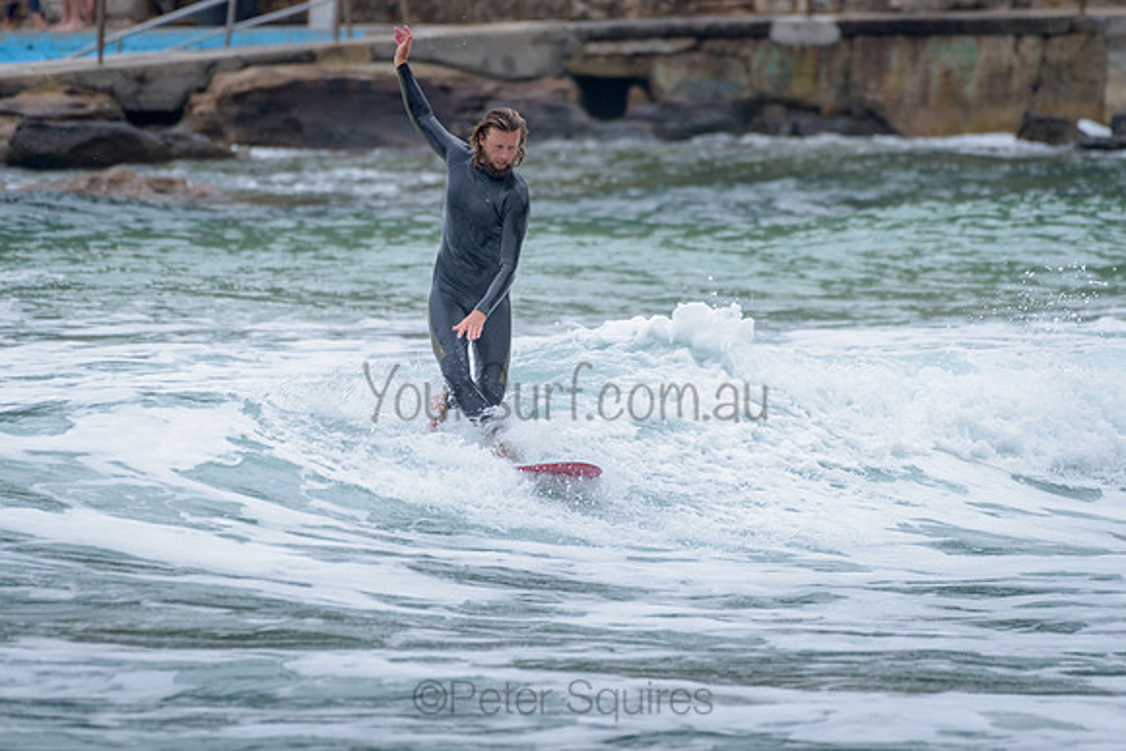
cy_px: 343
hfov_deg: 3.4
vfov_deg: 2.2
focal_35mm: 613
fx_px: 19184
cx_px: 591
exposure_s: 1/800
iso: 400
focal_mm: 500
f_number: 5.6
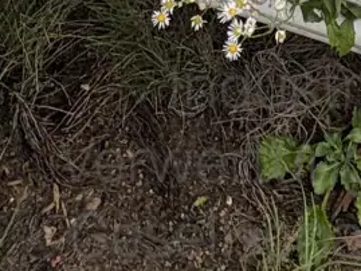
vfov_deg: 10.7
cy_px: -514
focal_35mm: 100
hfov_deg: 19.5
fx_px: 1043
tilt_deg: -30.5
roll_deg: +2.8
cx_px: 250
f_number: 2.2
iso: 40
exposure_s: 1/512
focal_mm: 2.22
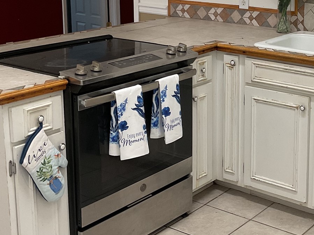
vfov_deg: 21.9
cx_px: 263
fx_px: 599
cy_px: 44
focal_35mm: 66
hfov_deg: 28.6
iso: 50
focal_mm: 3
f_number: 1.8
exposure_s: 1/60
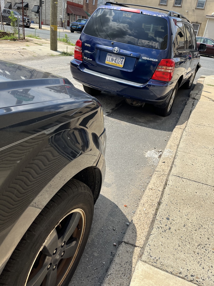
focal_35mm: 26
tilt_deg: -27.6
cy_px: 143
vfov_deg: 67.3
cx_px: 107
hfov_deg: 53.1
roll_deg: -7.5
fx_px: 214
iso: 50
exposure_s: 1/2179
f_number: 1.6
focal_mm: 5.1
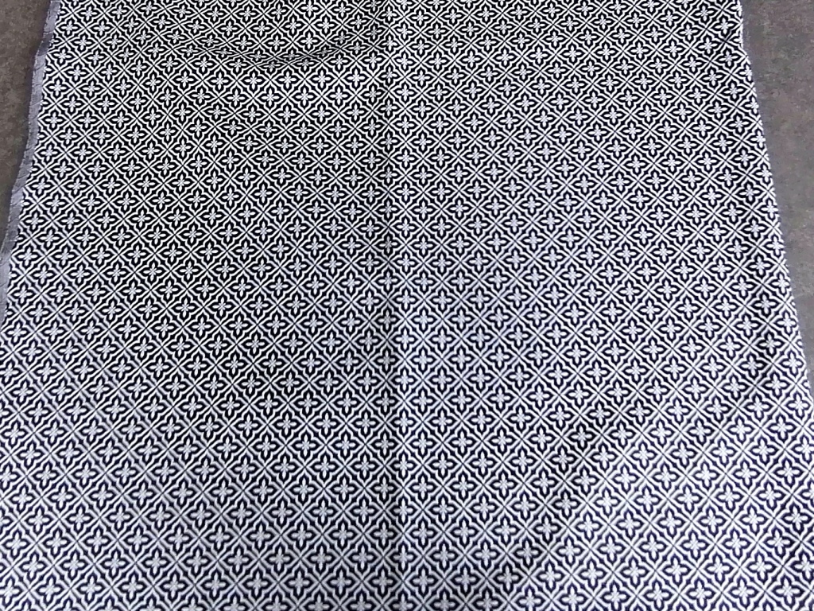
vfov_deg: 74.7
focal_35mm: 17
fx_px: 400
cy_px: 306
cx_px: 407
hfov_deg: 91.0
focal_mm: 2.7
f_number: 2.4
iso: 50
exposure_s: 1/385
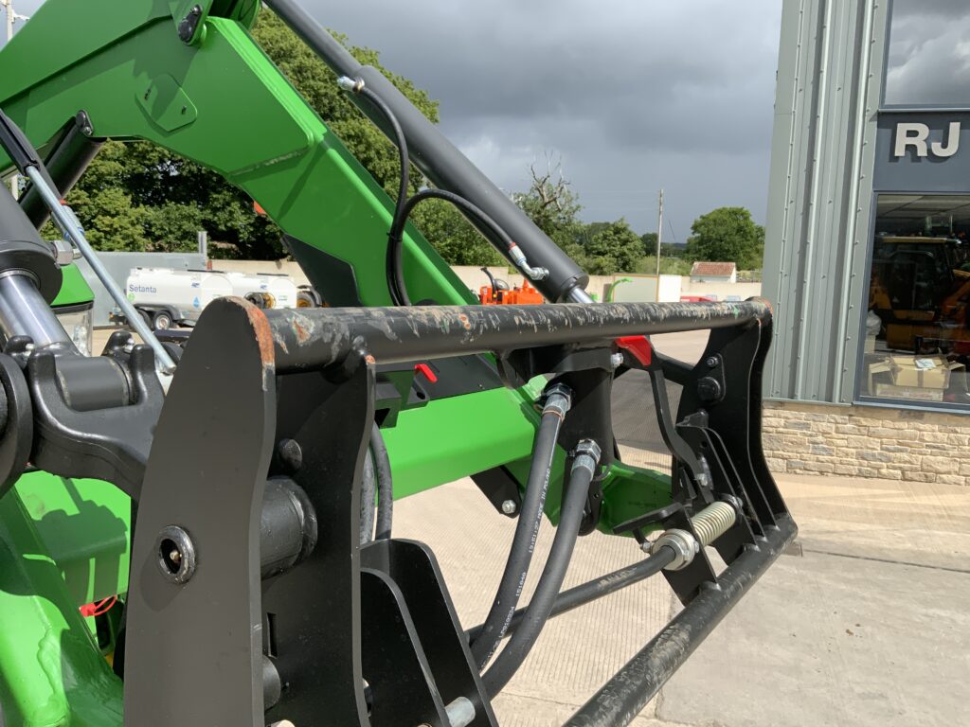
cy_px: 364
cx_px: 485
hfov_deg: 61.7
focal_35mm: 29
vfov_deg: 48.2
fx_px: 813
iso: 16
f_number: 1.8
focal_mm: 3
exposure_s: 1/1412
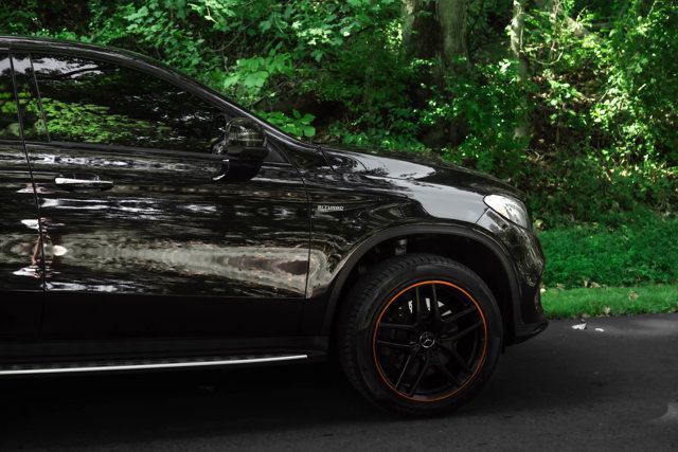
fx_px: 904
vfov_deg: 28.1
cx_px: 339
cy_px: 226
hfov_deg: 41.1
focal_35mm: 48
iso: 800
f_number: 5.6
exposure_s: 1/320
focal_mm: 48
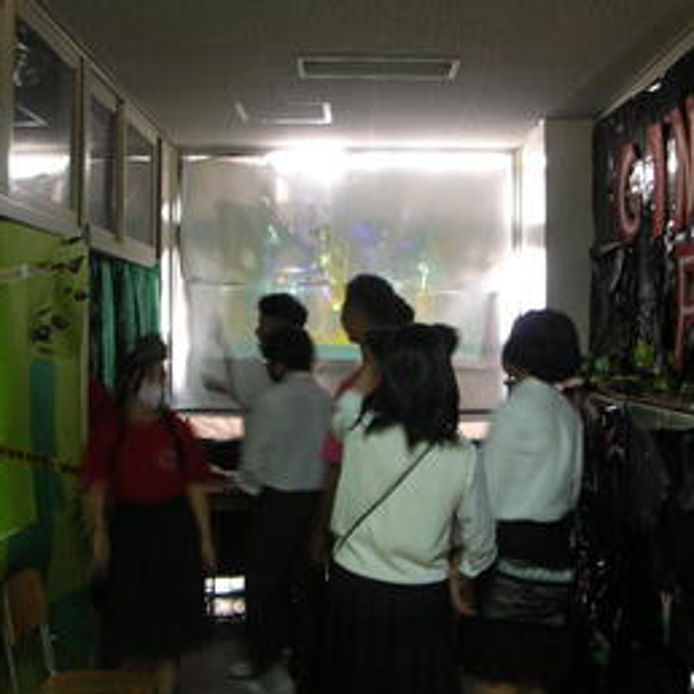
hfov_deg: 35.3
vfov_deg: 35.3
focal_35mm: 48
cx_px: 395
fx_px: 1089
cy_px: 382
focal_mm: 5.8
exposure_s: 1/3.7
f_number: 2.8
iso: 88
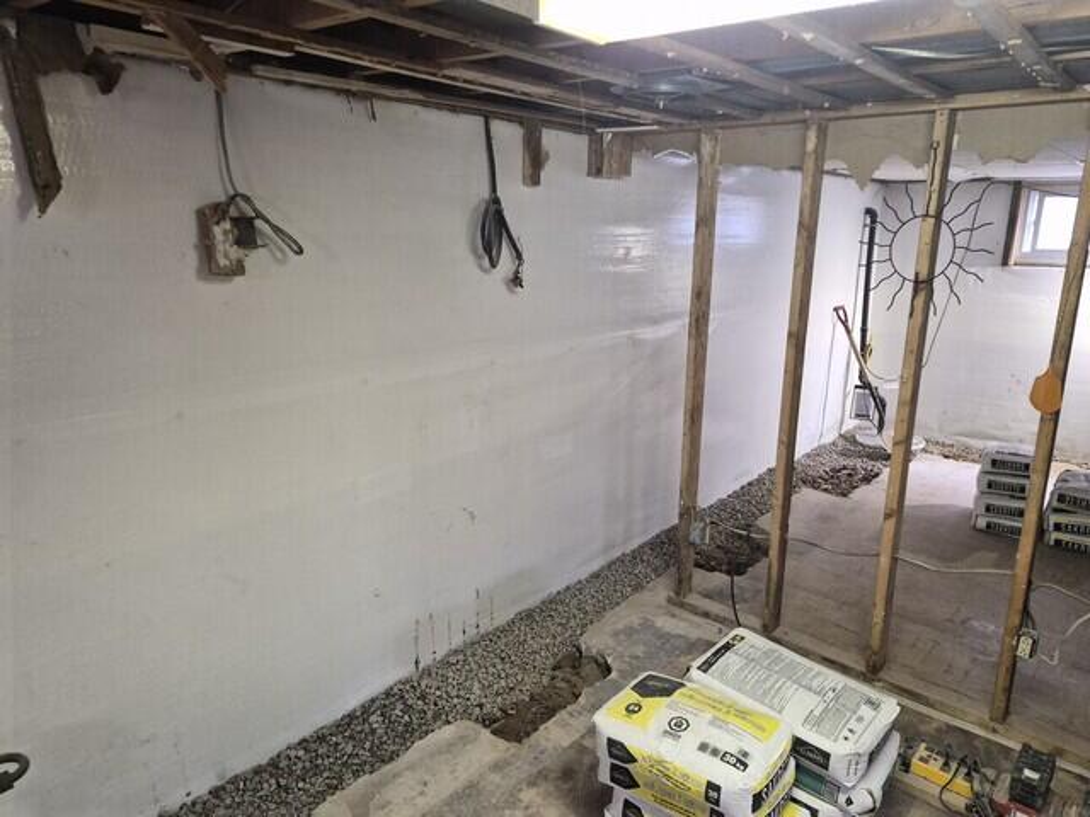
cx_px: 545
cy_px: 408
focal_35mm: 23
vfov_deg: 58.9
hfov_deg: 73.9
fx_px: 724
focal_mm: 5.4
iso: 800
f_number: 1.8
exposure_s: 1/120
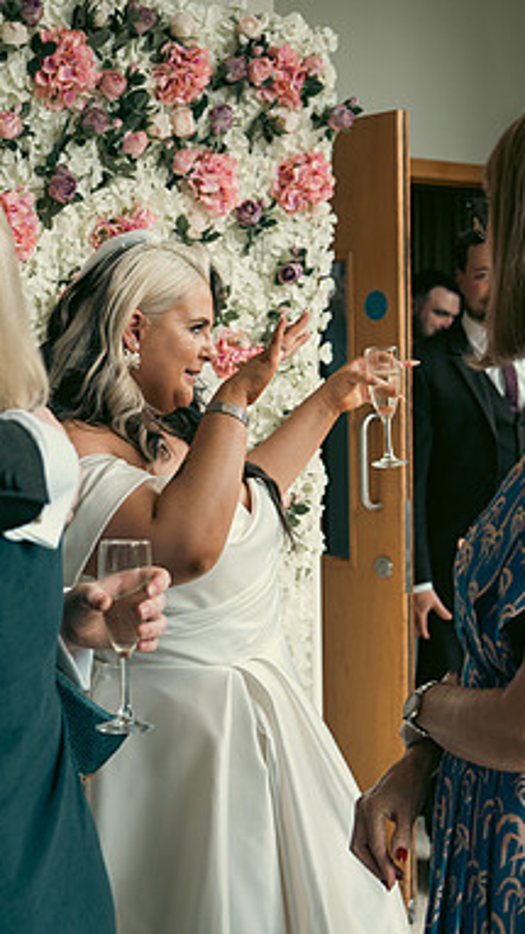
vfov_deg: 38.5
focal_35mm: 54
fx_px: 1338
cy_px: 469
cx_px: 183
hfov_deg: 22.1
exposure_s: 1/160
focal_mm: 34
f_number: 3.5
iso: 400
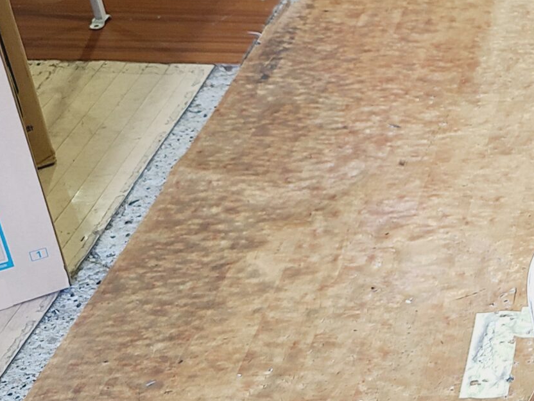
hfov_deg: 22.2
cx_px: 673
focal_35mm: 80
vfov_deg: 18.4
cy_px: 179
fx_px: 1234
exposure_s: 1/50
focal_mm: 5.4
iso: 64
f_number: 1.8
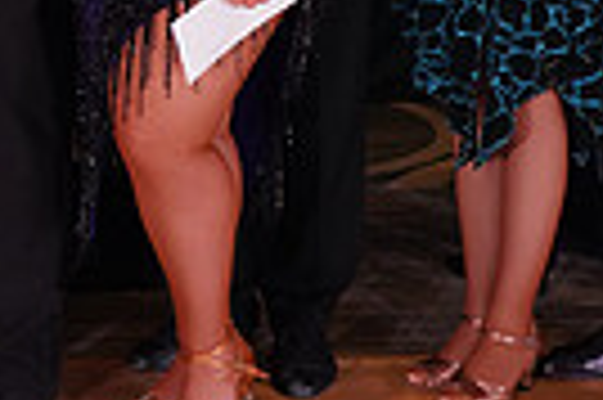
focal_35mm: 139
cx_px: -176
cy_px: -254
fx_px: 2325
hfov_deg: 14.2
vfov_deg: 9.5
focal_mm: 32
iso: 2000
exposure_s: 1/160
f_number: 4
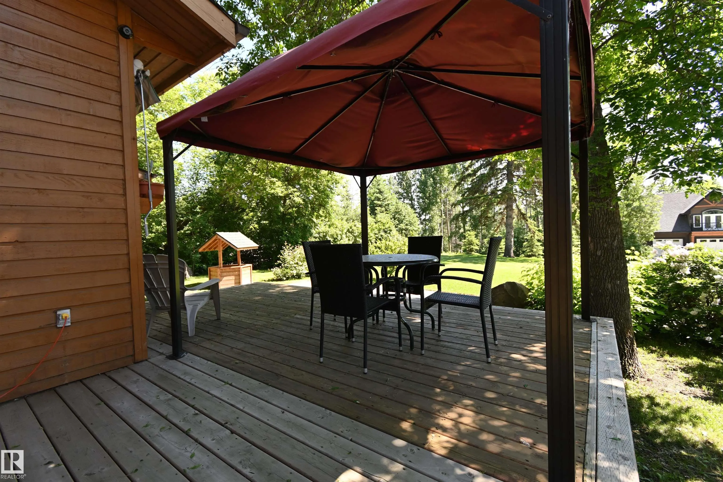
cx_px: 362
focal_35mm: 15
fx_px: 301
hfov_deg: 100.4
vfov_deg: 77.3
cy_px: 241
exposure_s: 1/250
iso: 280
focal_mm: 10
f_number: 4.5
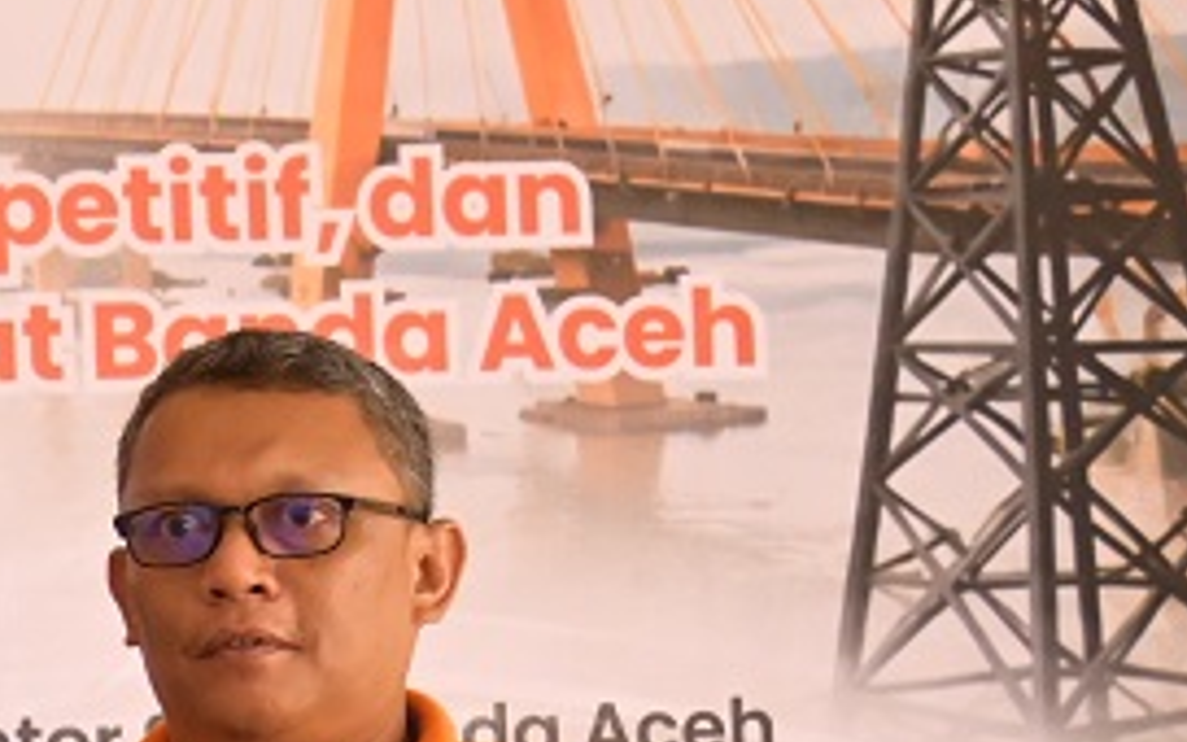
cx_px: -1126
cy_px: 938
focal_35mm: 171
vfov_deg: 7.6
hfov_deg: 11.2
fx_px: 5532
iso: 3200
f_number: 4
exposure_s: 1/125
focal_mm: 38
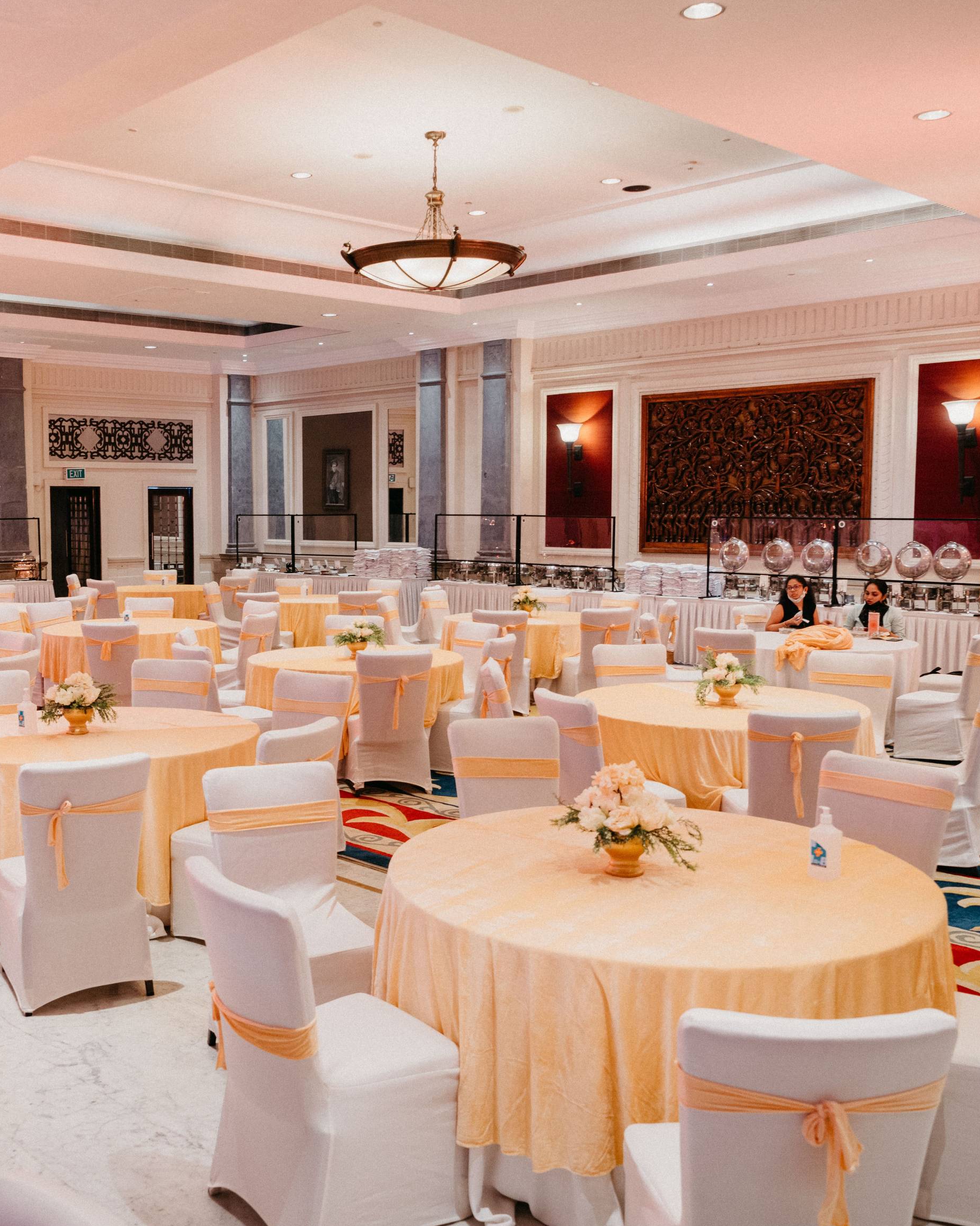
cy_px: 615
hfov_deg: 41.7
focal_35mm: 35
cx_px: 323
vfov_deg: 51.5
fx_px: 1269
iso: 800
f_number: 4
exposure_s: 1/20
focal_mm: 24
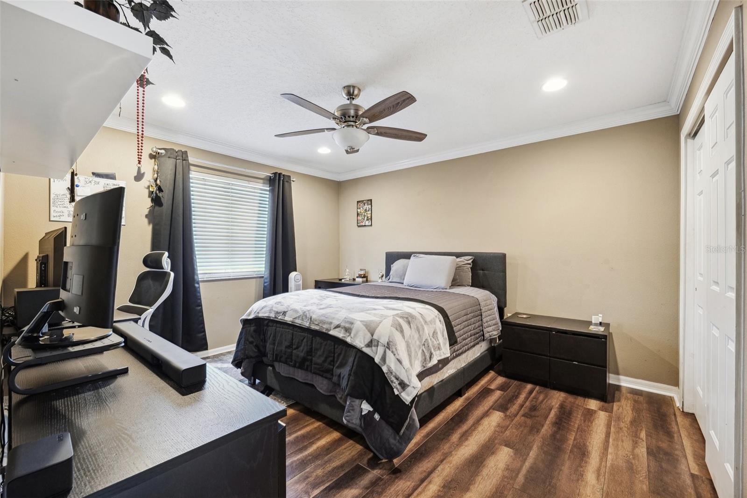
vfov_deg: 81.2
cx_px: 374
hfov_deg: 104.3
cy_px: 249
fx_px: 290
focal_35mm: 14
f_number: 8
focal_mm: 14
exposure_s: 1/1.25
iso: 400
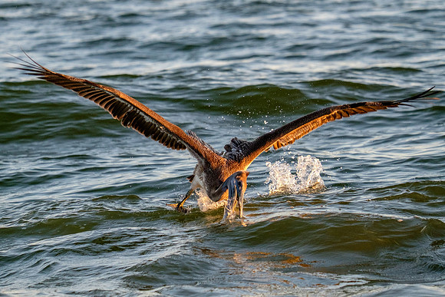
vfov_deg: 3.5
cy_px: 102
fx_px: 4875
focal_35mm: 394
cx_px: 202
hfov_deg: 5.2
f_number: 5.6
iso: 800
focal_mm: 200
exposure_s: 1/1000
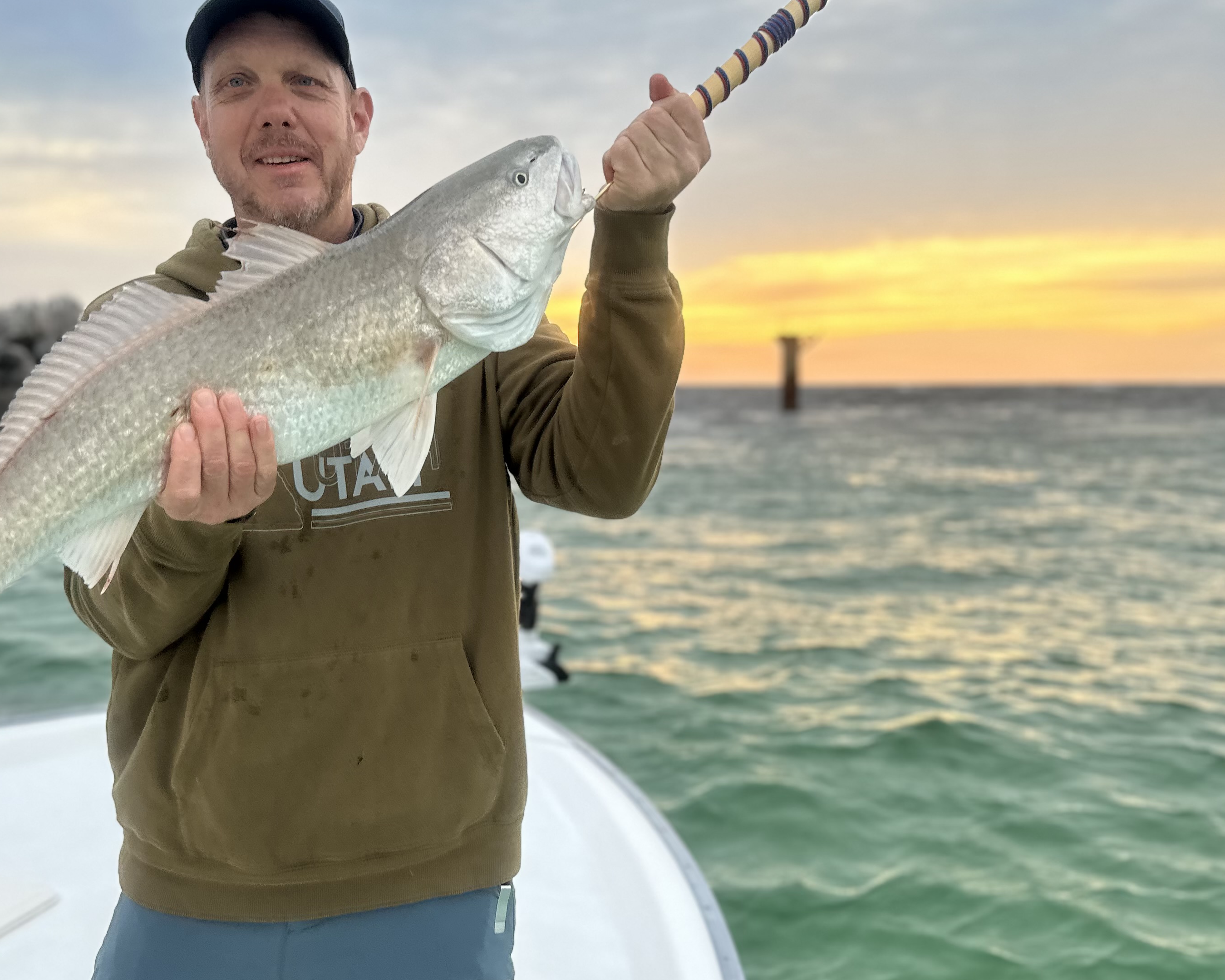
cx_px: 583
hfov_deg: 51.5
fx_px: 1269
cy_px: 525
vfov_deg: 42.2
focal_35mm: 35
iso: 64
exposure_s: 1/172
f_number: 1.78
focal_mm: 6.86
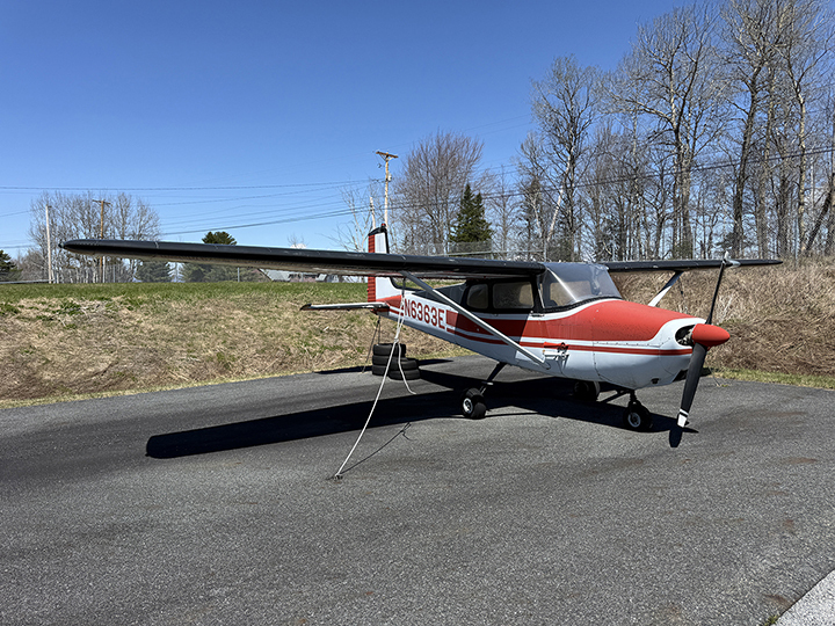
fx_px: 579
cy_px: 313
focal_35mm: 24
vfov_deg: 56.8
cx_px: 418
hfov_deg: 71.6
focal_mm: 6.76
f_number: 1.78
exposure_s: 1/4167
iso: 80
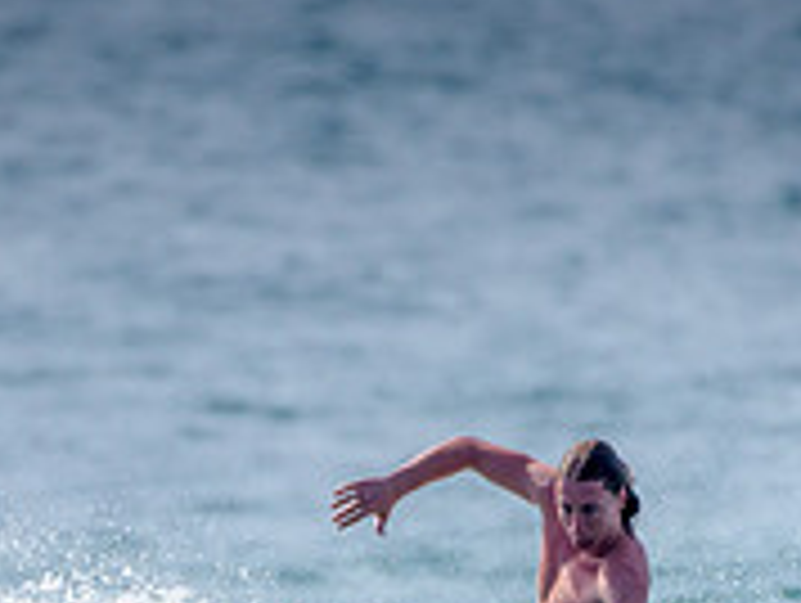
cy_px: 660
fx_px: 44418
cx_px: 73
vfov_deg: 0.8
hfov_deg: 1.0
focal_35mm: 1917
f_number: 5.6
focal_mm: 500
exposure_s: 1/2000
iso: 140
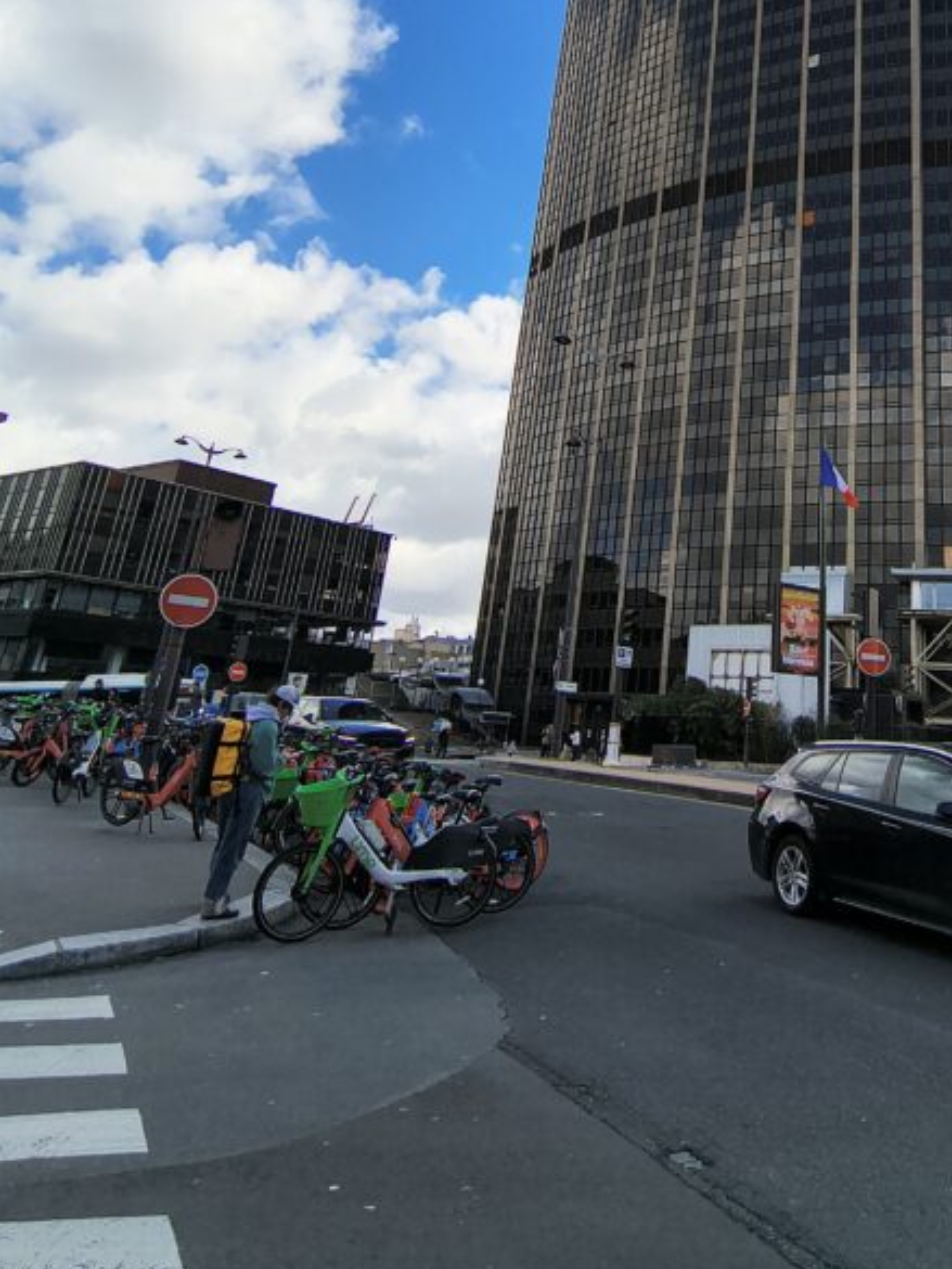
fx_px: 770
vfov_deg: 74.2
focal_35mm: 21
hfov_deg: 59.1
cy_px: 341
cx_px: 746
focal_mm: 2.13
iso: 100
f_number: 2.2
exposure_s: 1/1456
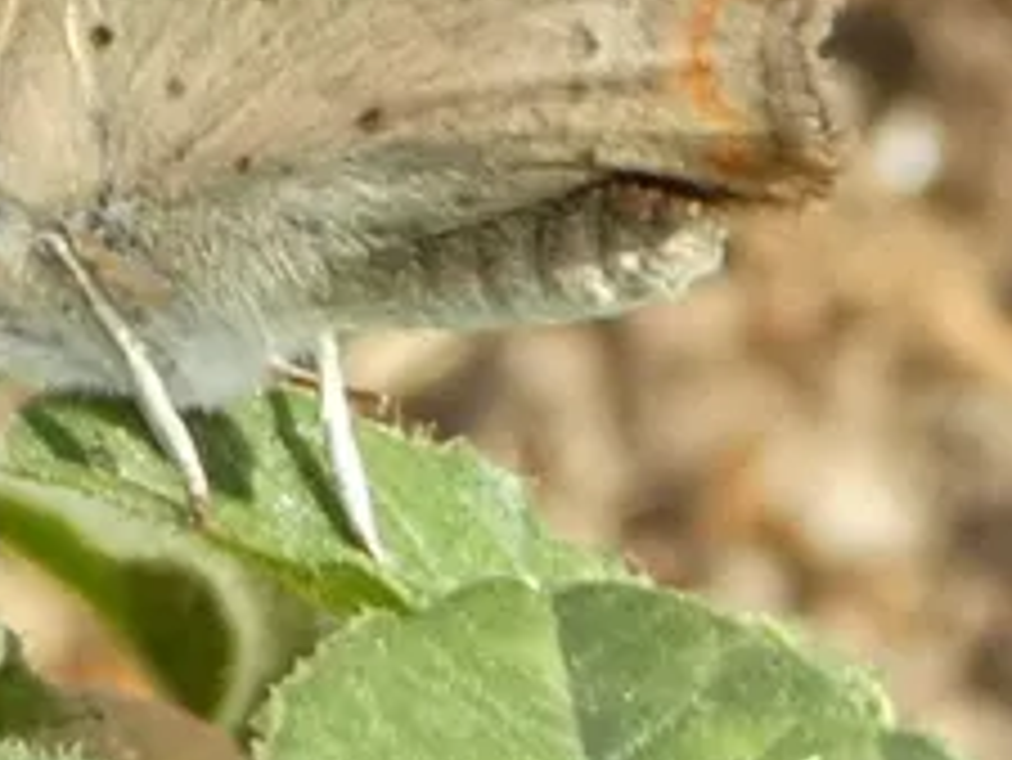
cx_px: 297
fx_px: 13046
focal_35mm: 446
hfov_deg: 4.4
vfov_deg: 3.3
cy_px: 18
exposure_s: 1/60
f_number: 5.4
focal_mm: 28.1
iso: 80
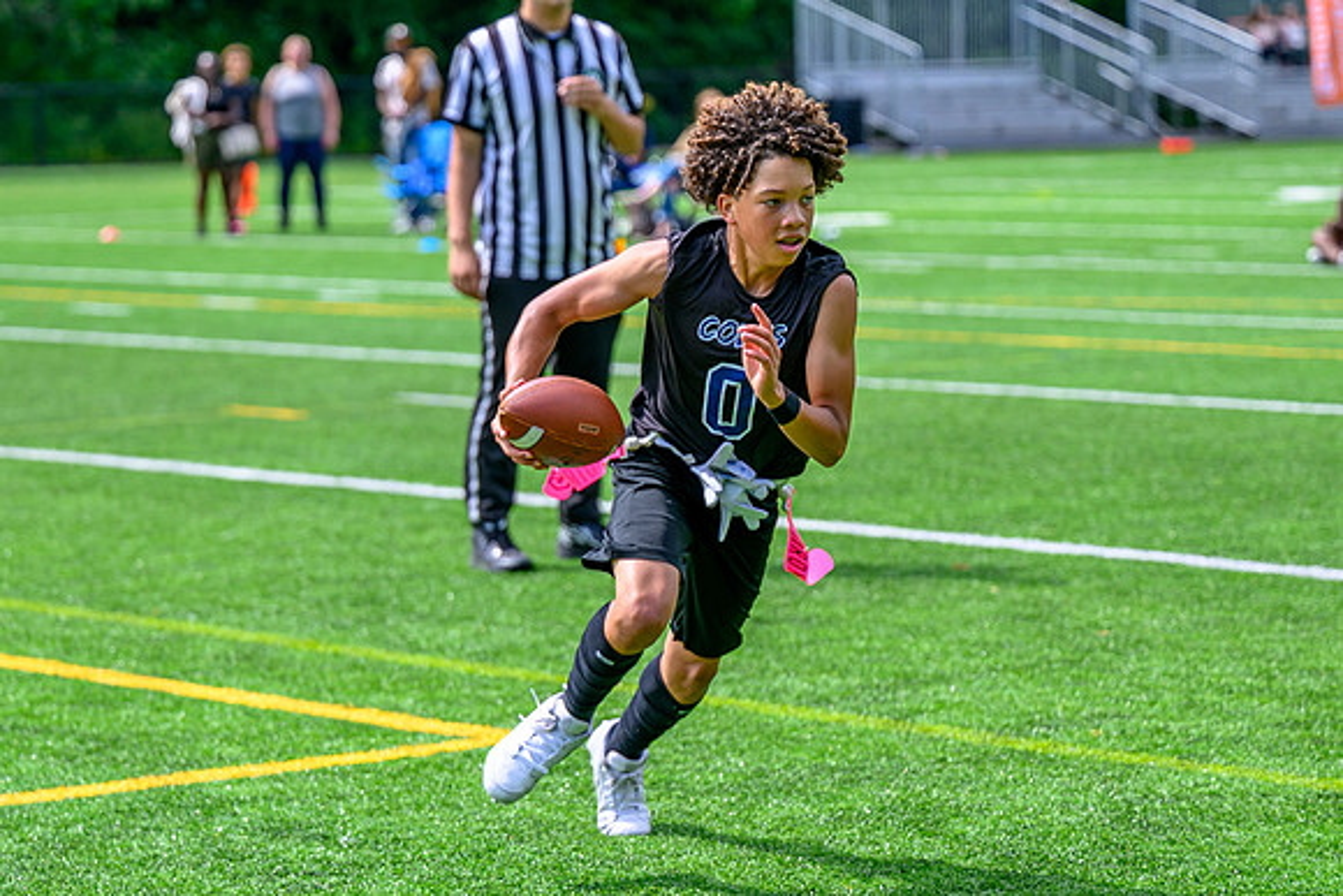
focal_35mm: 138
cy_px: 431
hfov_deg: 14.9
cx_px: 599
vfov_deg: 10.0
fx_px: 5141
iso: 160
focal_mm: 84
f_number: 2.8
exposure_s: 1/2000
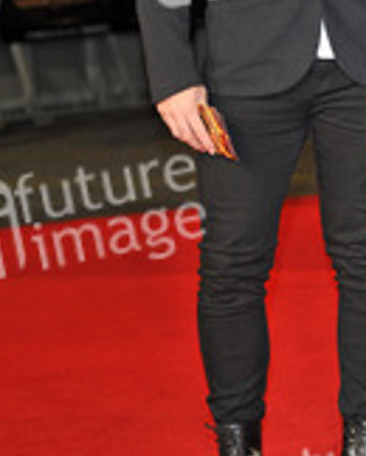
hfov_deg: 8.3
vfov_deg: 10.4
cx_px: 370
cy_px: 82
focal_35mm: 185
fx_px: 2500
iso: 1000
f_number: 4
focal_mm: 80
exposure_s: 1/250
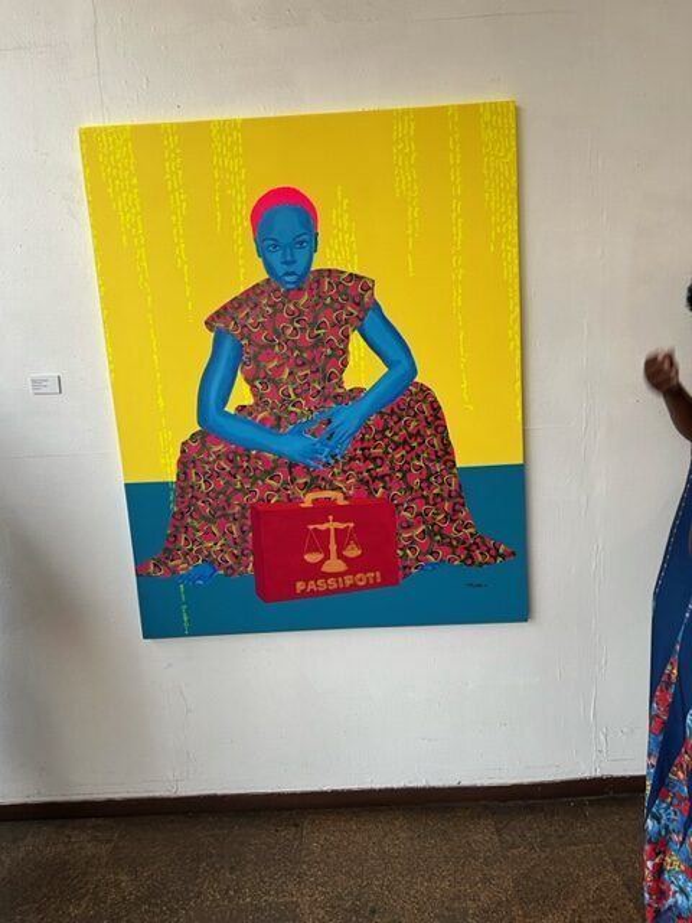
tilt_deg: -11.3
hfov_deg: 53.1
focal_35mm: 26
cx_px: 346
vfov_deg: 67.3
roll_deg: +5.4
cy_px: 462
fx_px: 693
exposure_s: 1/50
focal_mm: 5.7
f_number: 1.5
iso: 125
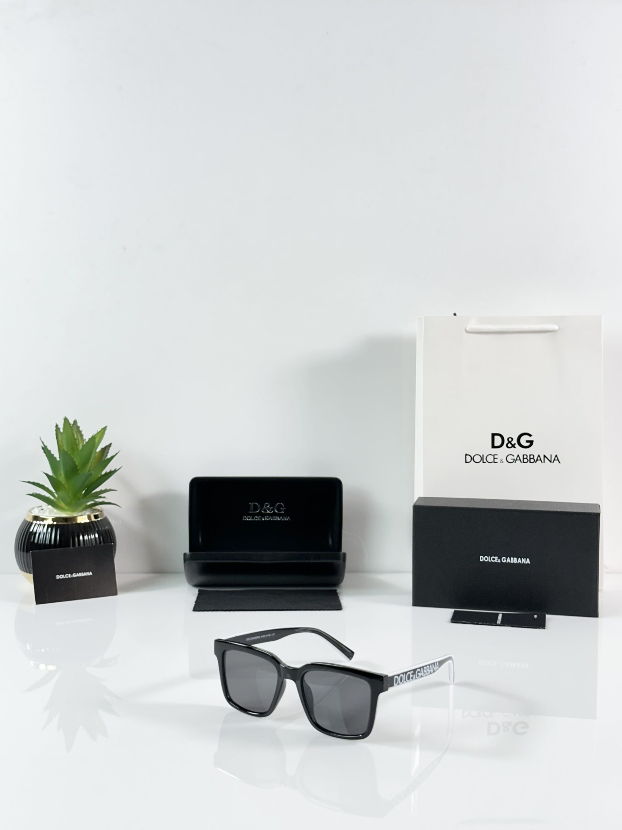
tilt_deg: -5.2
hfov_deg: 30.3
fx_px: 1150
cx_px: 311
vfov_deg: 39.7
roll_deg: -0.9
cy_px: 415
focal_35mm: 48
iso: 64
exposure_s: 1/100
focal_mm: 6.86
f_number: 1.78
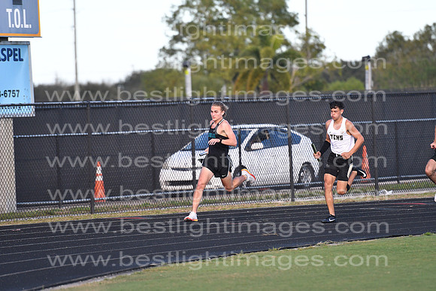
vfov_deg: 4.6
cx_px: 218
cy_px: 146
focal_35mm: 300
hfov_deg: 6.9
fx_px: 3634
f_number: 4
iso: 1000
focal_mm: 200
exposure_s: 1/4000
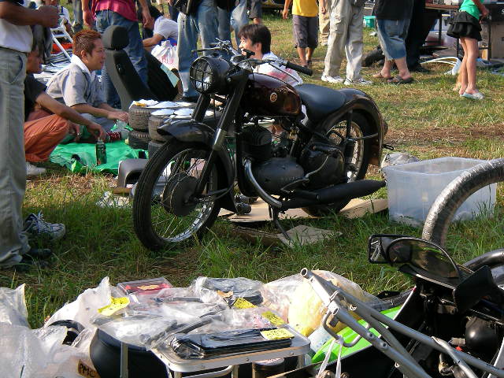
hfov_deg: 18.9
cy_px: 189
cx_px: 252
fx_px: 1514
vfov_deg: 14.2
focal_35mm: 104
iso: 50
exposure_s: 1/203
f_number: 3.9
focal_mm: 16
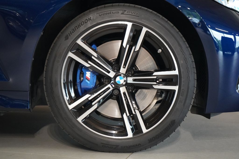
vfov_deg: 21.2
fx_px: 425
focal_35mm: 64
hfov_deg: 31.4
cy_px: 80
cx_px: 120
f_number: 5.6
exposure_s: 1/160
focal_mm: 64
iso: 12800
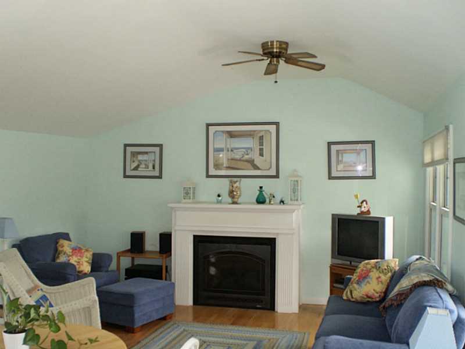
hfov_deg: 51.4
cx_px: 232
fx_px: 484
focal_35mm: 36
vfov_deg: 39.7
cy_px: 174
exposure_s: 1/30
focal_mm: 6.3
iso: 125
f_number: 3.1
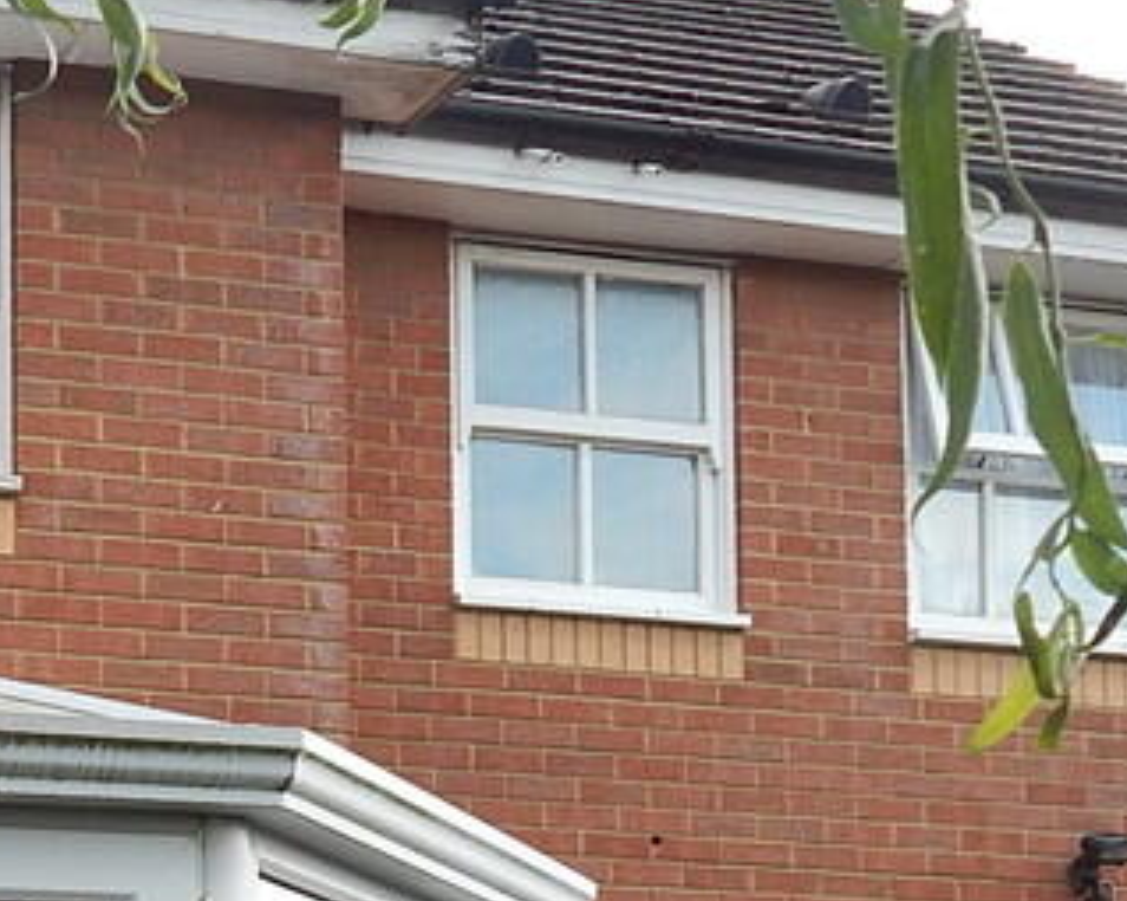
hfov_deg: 20.2
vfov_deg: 16.3
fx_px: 2933
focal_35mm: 88
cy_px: 1227
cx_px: -266
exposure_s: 1/400
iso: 125
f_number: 3.2
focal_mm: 5.1
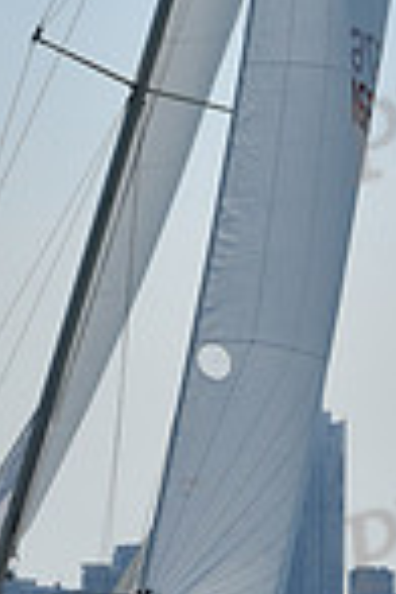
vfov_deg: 5.5
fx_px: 6204
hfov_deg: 3.7
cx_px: 135
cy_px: -73
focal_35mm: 376
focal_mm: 95
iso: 250
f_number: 10
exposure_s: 1/1250
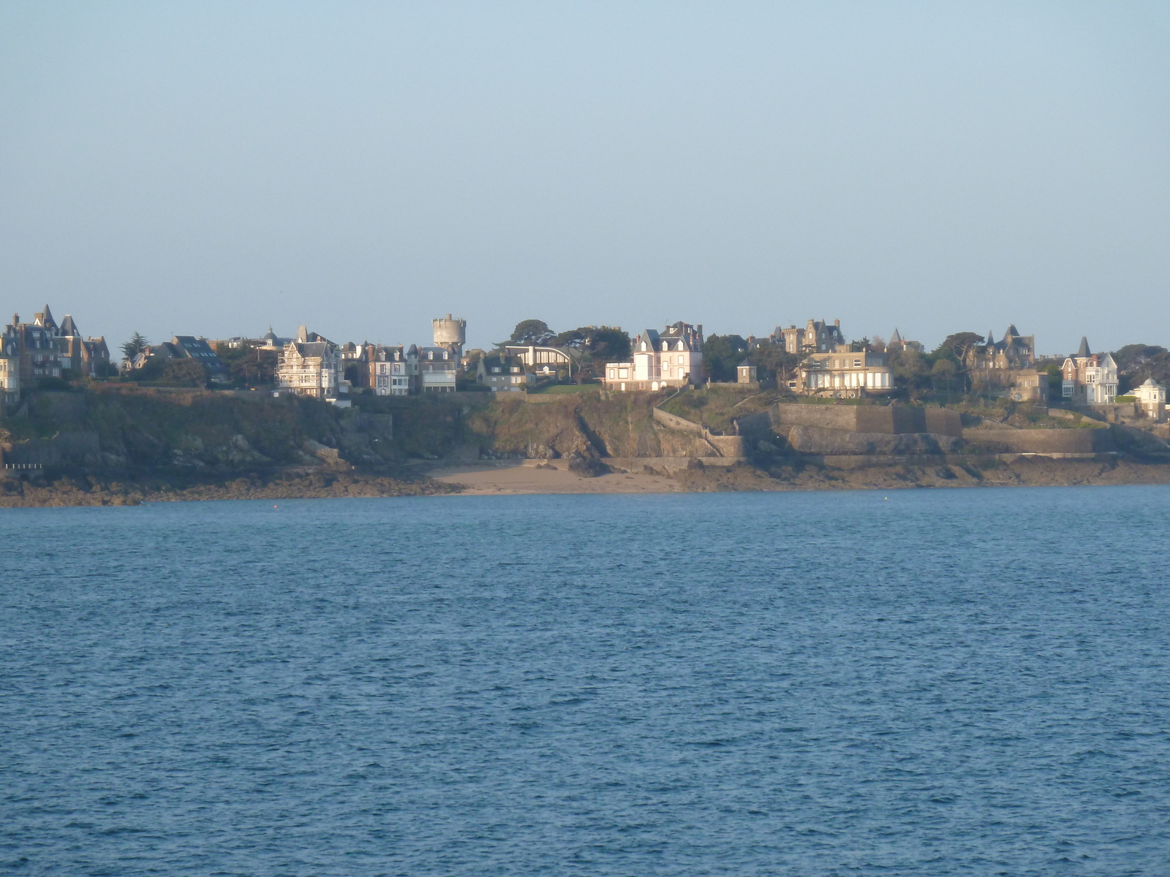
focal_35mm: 147
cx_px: 585
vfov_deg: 10.1
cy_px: 438
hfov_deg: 13.4
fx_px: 4969
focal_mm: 24.1
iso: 160
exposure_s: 1/400
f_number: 4.5
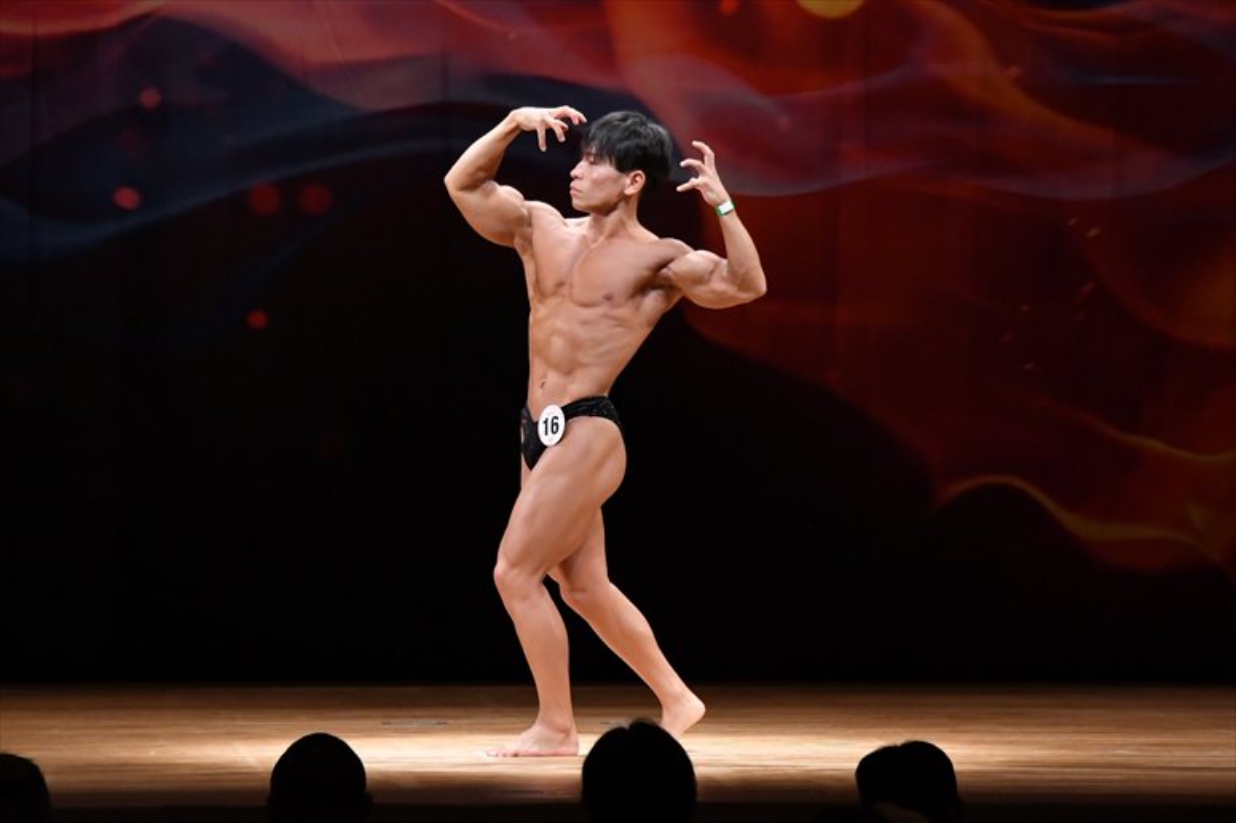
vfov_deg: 6.1
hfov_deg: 9.2
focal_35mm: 225
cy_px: 412
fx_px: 7721
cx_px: 618
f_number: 5.6
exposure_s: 1/400
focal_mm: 150
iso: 4000
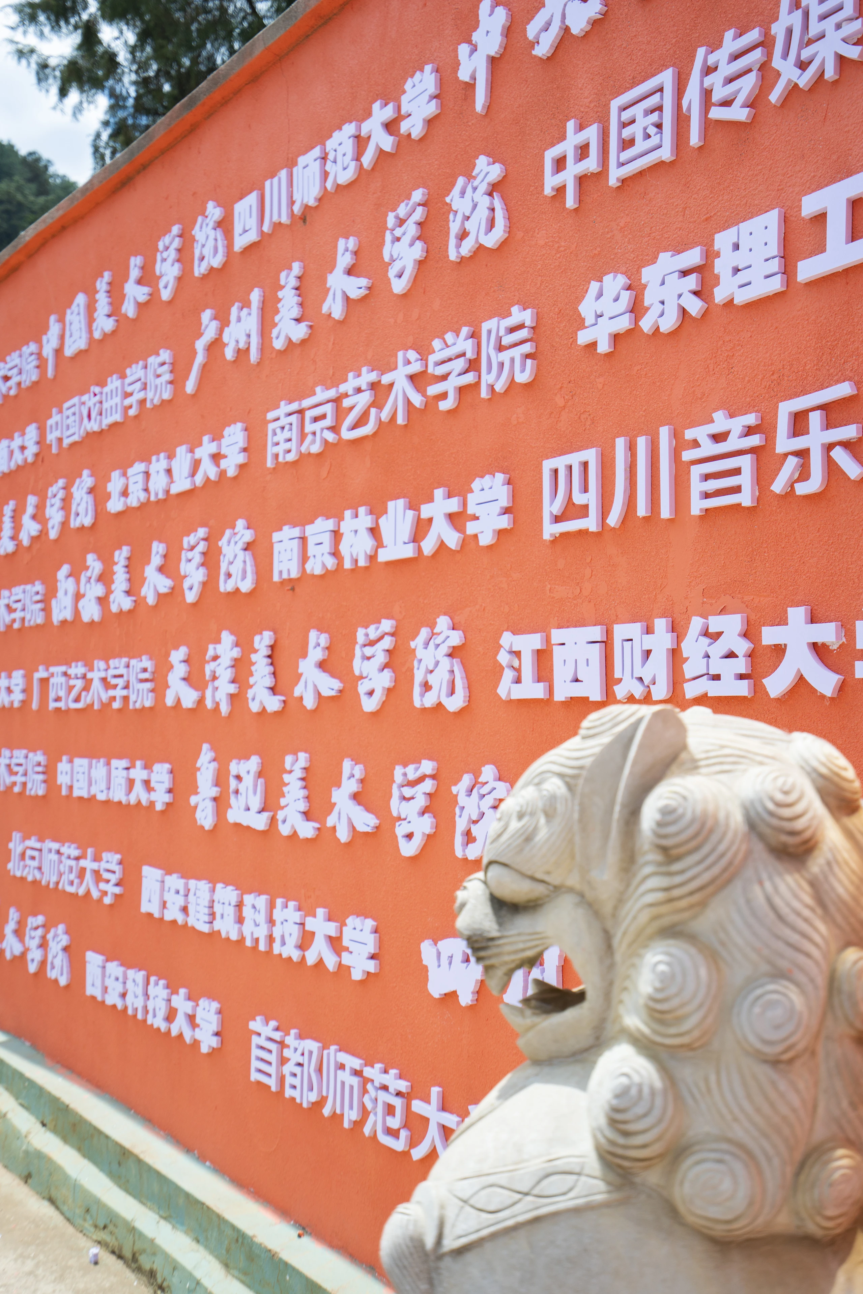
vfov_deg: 54.4
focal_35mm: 35
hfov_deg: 37.9
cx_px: 432
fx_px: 1258
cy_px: 647
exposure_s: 1/1250
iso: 100
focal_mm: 35
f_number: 4
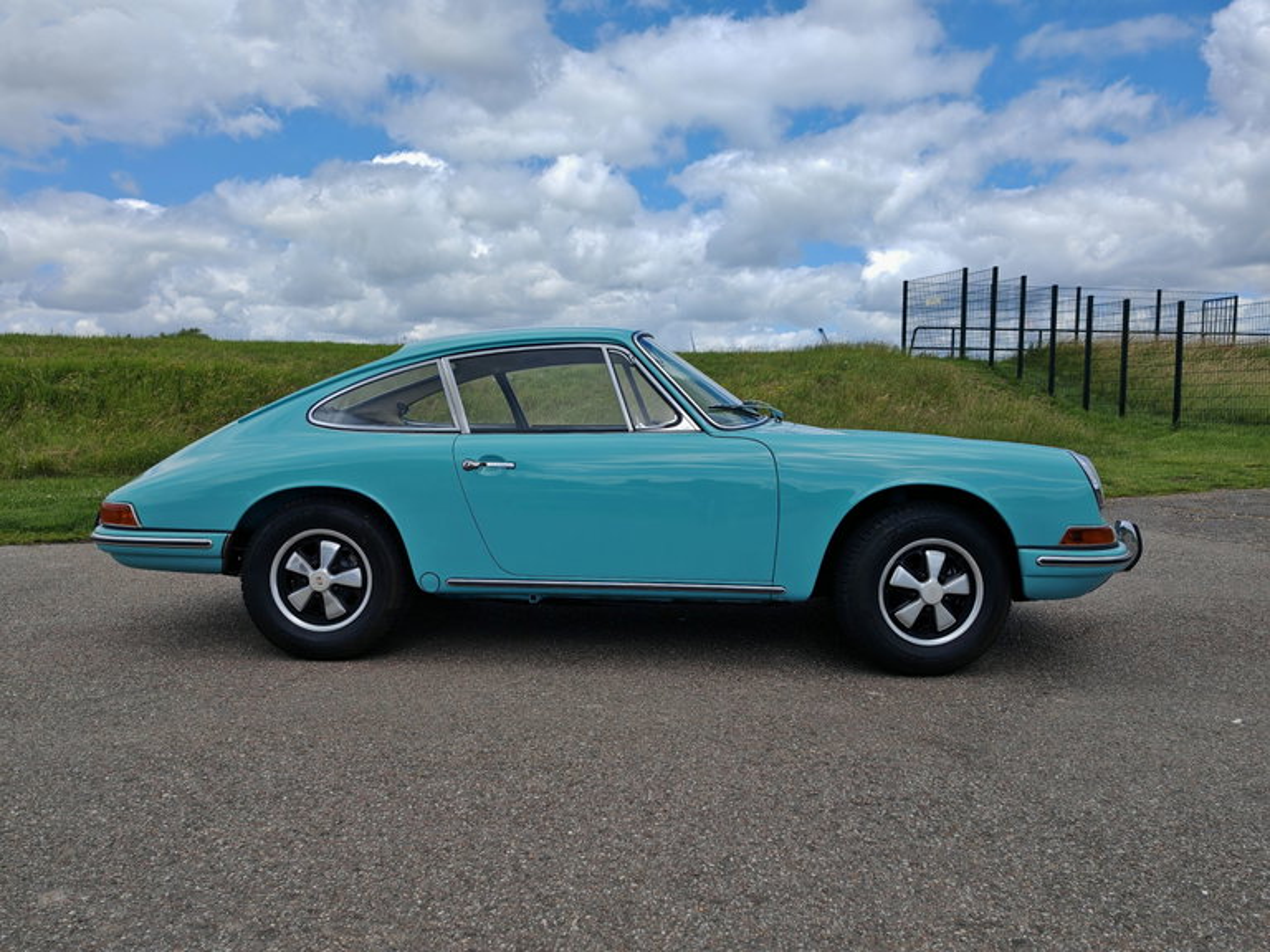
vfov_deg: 53.1
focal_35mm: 26
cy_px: 476
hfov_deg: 67.3
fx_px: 954
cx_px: 635
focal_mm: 5.4
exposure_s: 1/2200
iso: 50
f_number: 1.6
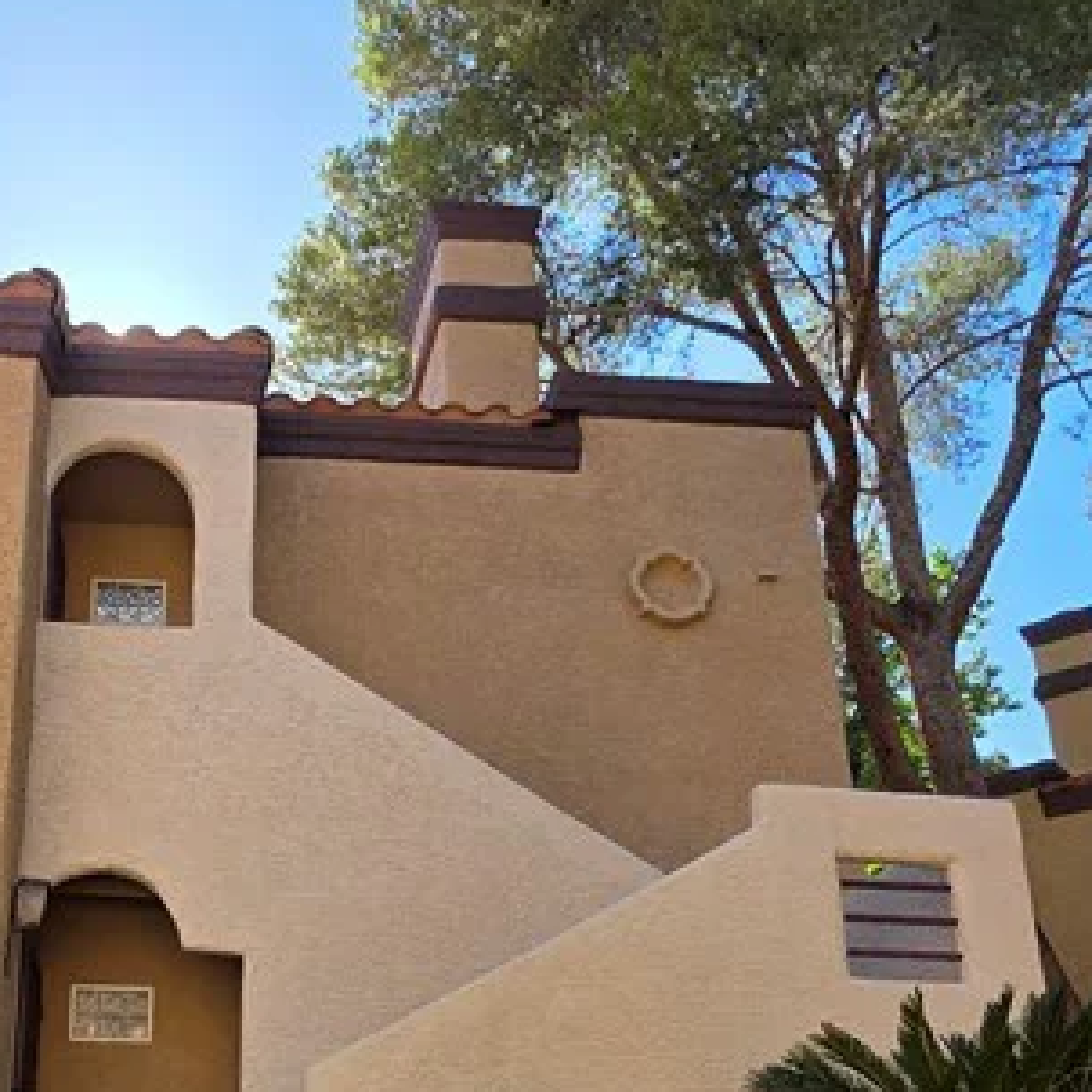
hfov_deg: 41.3
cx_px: 242
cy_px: 846
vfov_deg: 41.3
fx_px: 1392
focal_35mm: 39
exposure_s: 1/1252
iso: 40
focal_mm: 2.2
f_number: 1.9
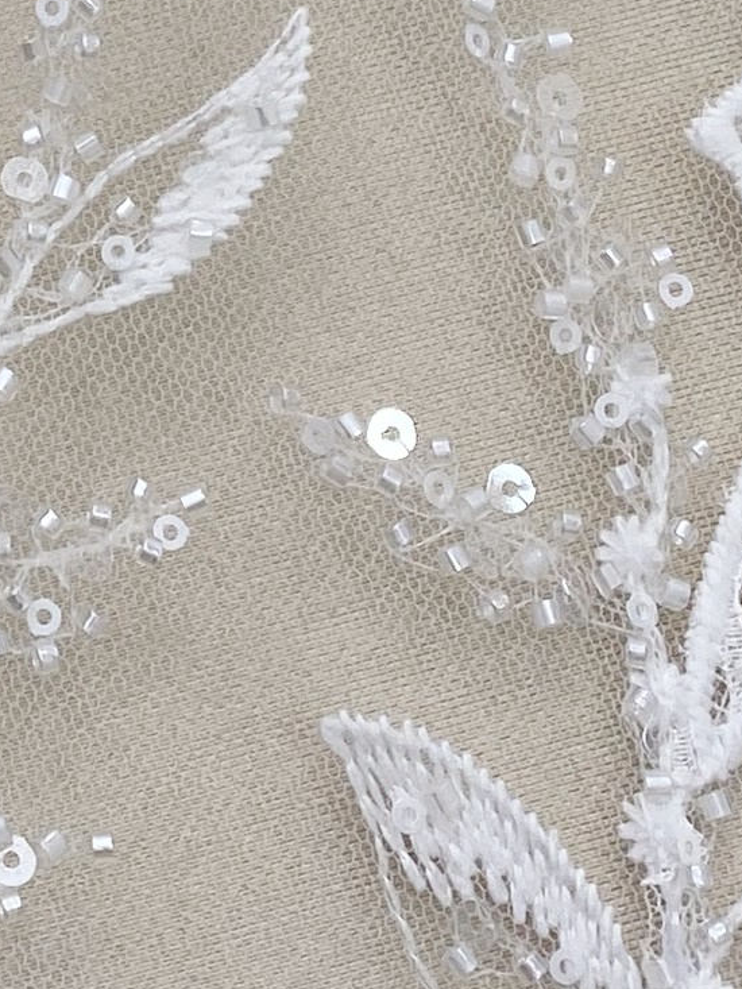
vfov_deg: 12.8
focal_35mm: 143
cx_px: -479
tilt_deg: -61.4
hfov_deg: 10.0
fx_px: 4086
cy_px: -646
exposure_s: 1/117
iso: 32
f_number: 1.8
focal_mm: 4.25
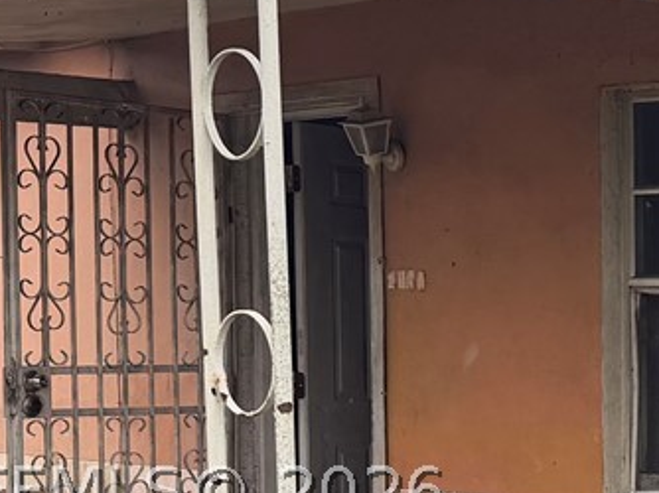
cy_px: 491
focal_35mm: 115
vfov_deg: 12.7
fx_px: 2188
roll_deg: -0.6
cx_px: 1050
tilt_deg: -5.3
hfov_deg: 15.5
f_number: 1.78
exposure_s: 1/1949
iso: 80
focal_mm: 6.76
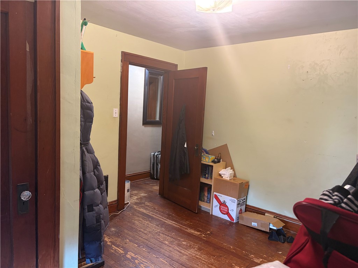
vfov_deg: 53.1
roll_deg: -2.7
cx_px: 179
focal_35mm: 26
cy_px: 134
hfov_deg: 67.3
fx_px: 269
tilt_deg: -3.8
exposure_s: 1/60
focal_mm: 5.96
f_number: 1.6
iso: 200
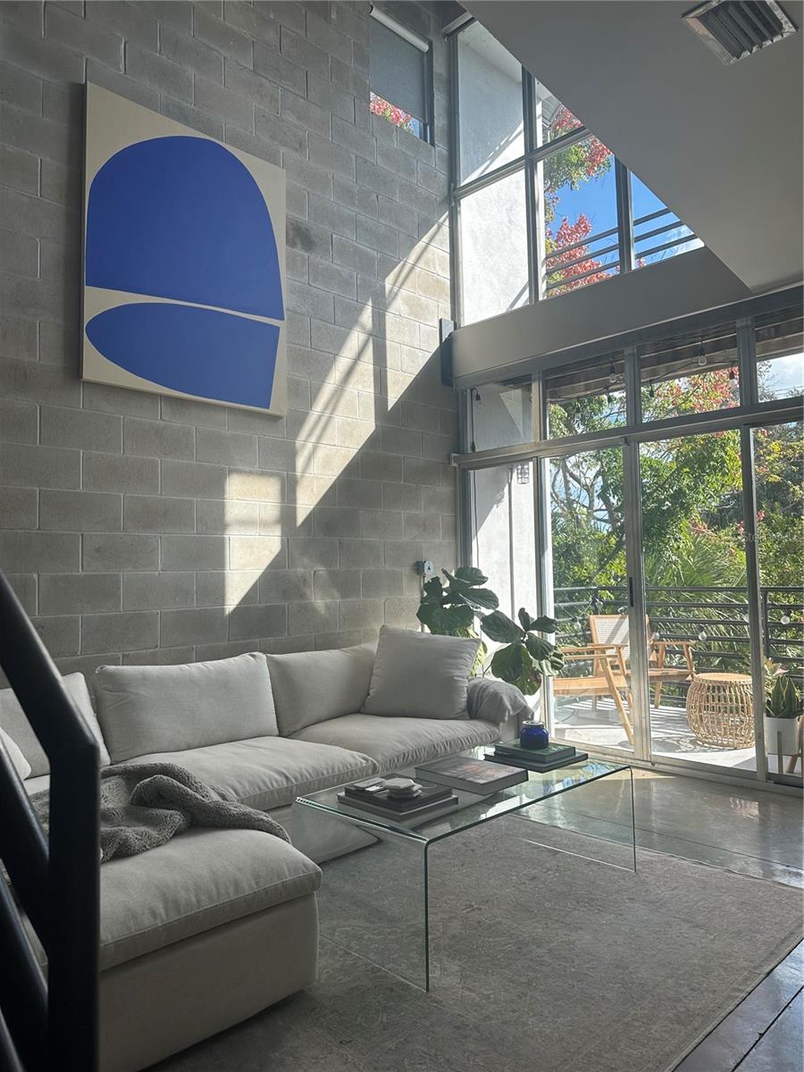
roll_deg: +1.0
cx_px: 402
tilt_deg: +3.7
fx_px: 743
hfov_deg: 56.8
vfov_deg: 71.6
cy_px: 536
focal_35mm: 24
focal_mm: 6.86
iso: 80
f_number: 1.78
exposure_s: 1/903
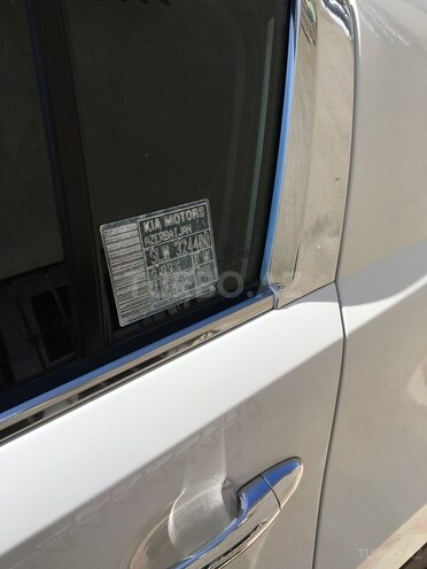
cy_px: 284
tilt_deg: -33.4
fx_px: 477
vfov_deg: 61.7
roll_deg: -2.9
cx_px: 214
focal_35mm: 29
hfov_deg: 48.2
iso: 25
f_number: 2.2
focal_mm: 4.15
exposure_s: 1/1832
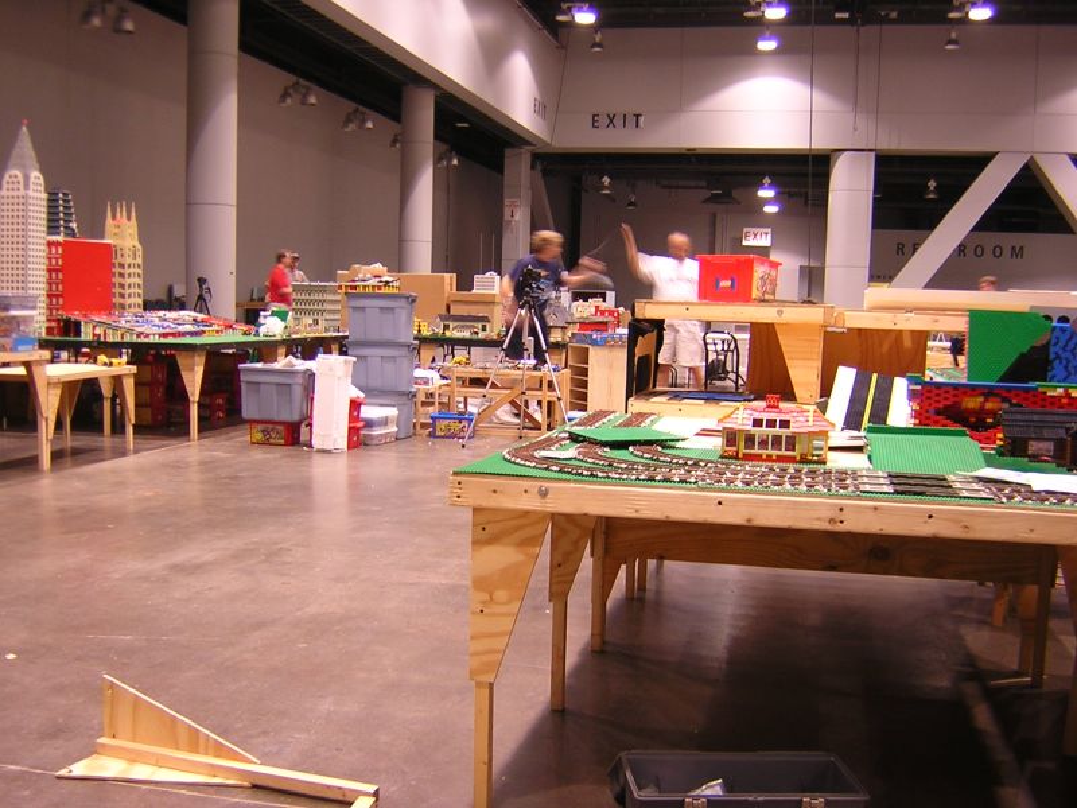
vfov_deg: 39.7
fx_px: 1120
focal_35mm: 36
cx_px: 538
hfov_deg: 51.4
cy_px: 404
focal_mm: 4.7
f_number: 2.6
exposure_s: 1/3.7
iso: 100
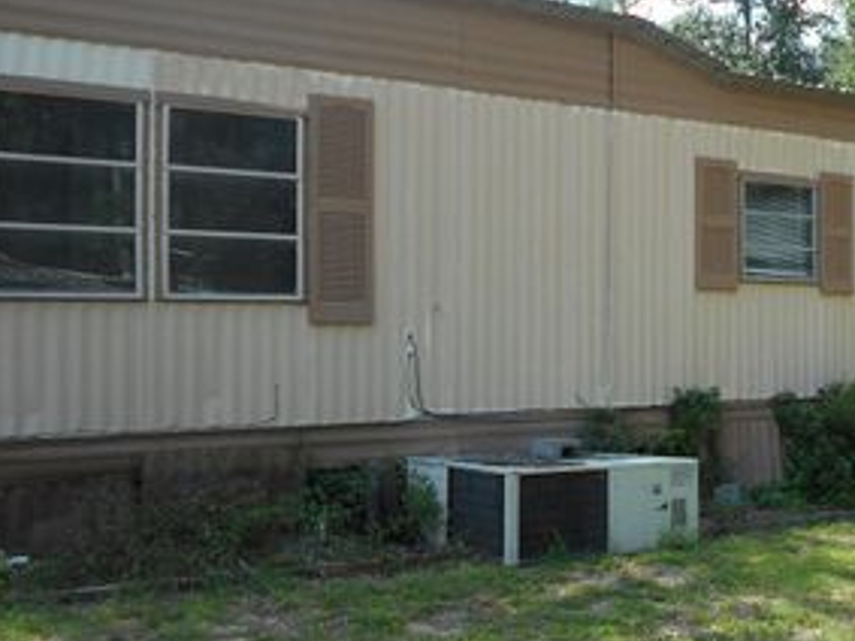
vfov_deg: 31.5
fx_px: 1136
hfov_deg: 40.5
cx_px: 595
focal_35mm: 46
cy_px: 298
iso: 80
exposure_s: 1/400
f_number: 3.2
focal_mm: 4.6
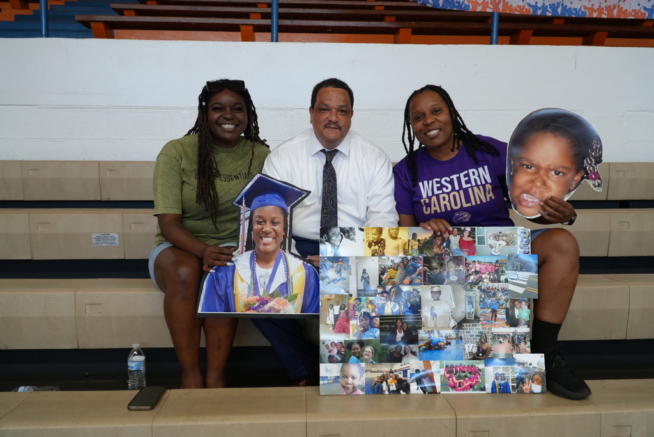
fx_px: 518
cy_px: 218
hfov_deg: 64.5
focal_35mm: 28
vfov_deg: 45.7
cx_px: 327
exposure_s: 1/60
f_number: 4
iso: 800
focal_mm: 19
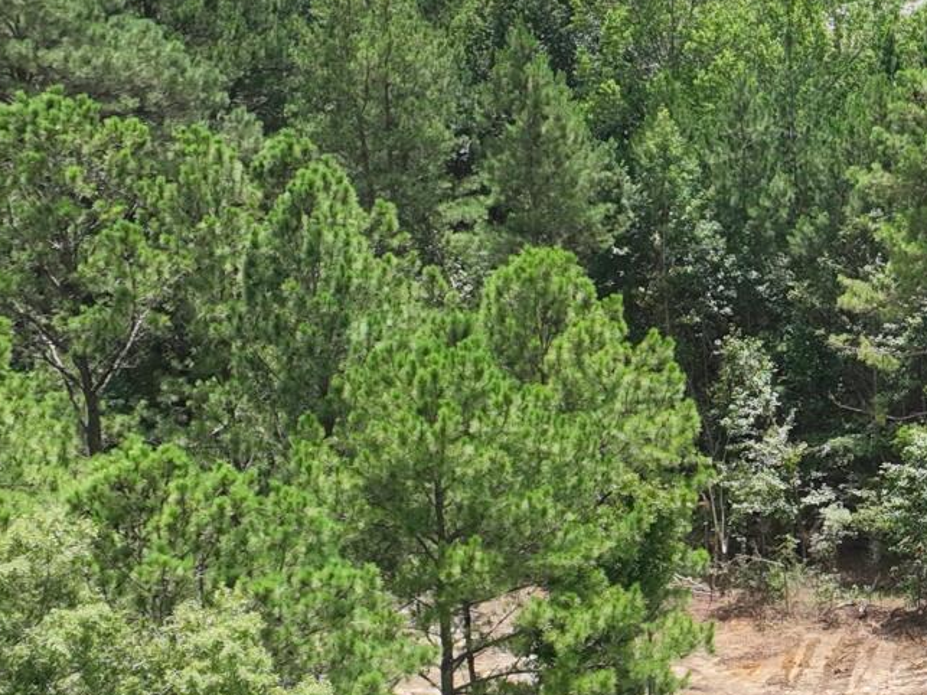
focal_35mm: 112
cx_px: 1263
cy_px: 766
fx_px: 2999
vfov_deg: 13.0
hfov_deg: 16.4
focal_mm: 12.29
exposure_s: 1/2000
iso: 100
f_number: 2.8
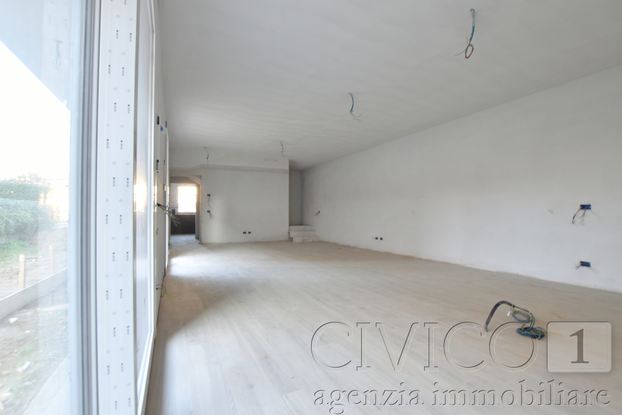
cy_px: 208
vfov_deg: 77.3
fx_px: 259
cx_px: 311
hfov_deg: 100.4
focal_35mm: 15
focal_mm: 10
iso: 720
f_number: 6.3
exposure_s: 1/15
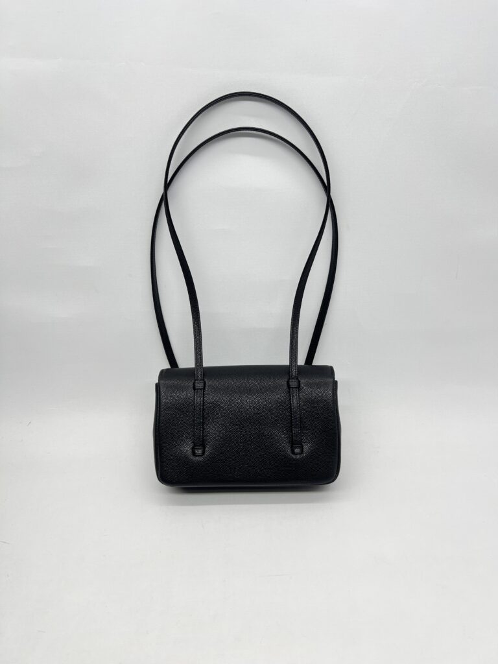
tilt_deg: -25.5
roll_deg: +0.8
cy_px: 332
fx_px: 499
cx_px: 249
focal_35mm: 26
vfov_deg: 67.3
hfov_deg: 53.1
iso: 32
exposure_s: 1/122
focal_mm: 5.7
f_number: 1.5
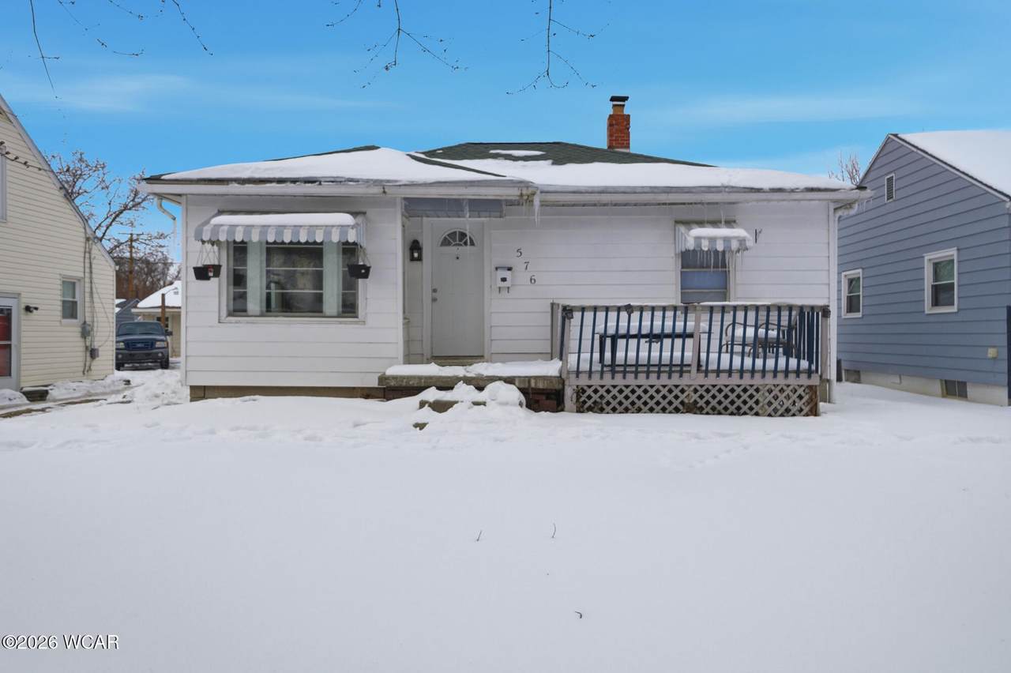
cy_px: 336
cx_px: 506
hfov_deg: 67.4
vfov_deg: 47.9
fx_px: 758
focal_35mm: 27
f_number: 4
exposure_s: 1/4000
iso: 100
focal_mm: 18
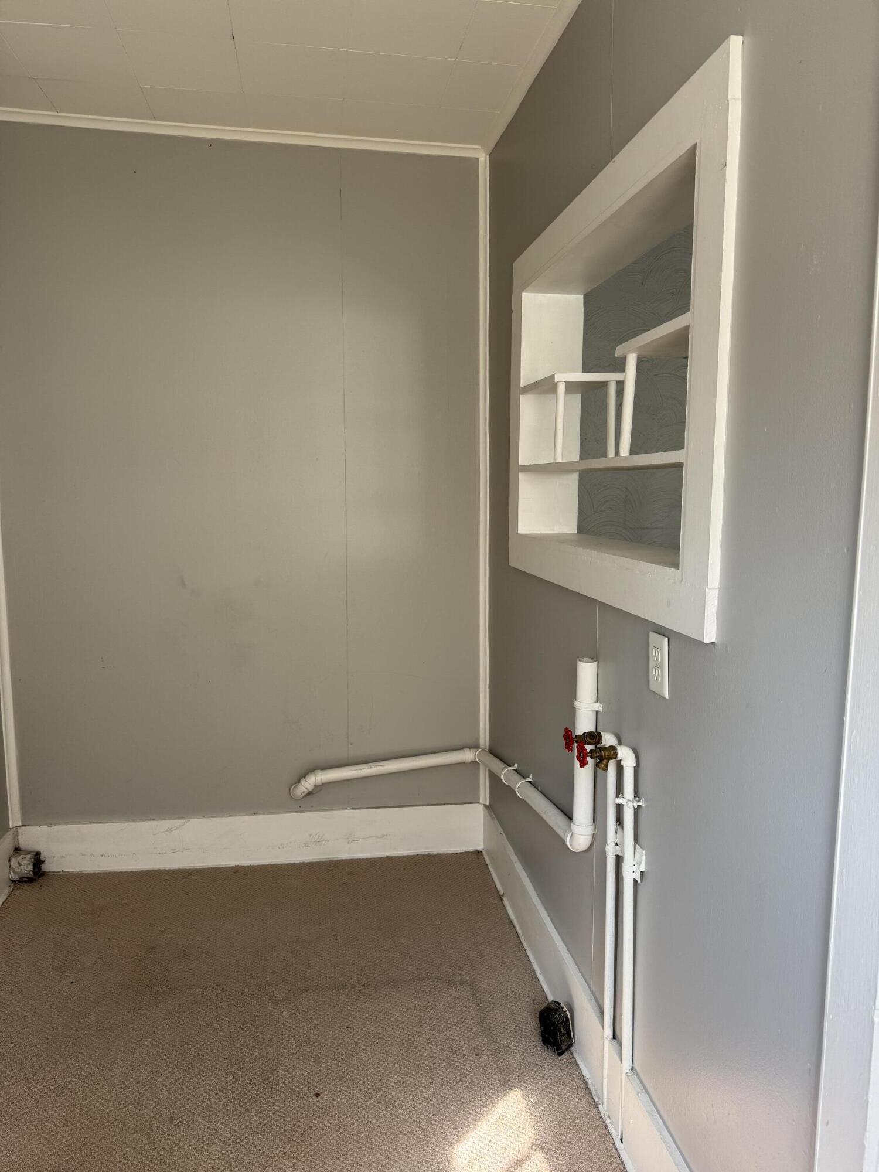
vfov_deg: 71.6
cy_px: 586
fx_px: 813
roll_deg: -0.6
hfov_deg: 56.8
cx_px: 440
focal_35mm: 24
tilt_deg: -7.9
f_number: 1.78
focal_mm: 6.76
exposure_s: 1/121
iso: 100
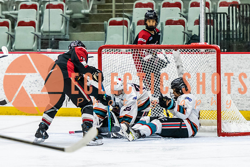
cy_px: 92
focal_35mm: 306
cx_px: 111
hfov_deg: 6.7
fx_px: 2129
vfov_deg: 4.5
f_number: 2.8
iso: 3200
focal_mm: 160
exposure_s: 1/640
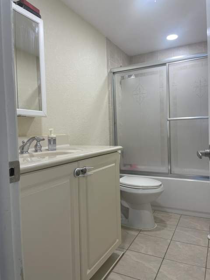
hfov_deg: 53.1
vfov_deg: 67.3
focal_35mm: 26
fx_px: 210
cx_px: 105
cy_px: 140
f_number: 1.6
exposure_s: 1/120
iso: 64
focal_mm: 4.2
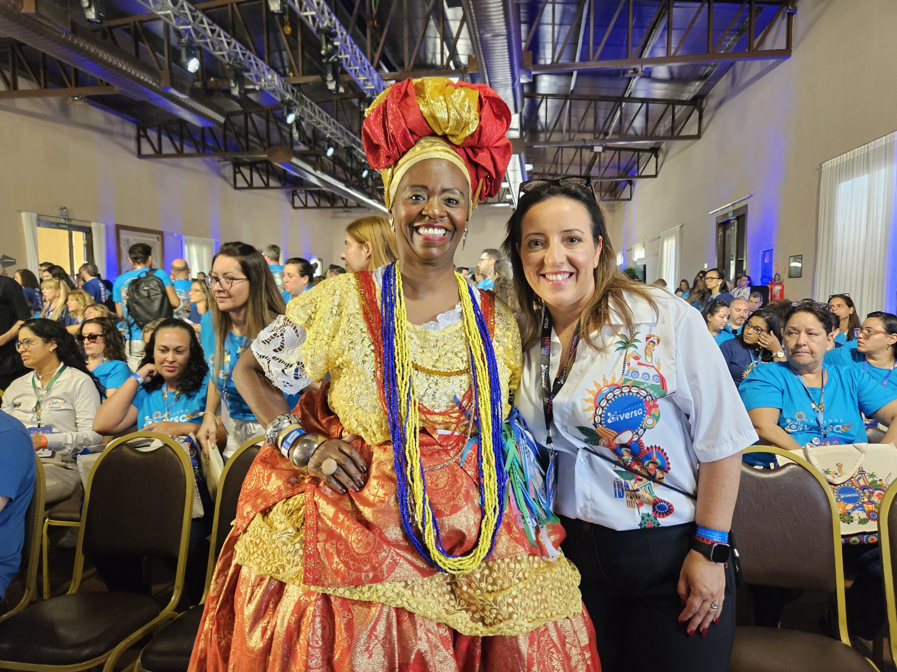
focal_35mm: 23
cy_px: 336
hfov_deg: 73.9
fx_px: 596
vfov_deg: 58.9
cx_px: 448
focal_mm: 5.4
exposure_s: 1/120
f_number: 1.8
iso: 800
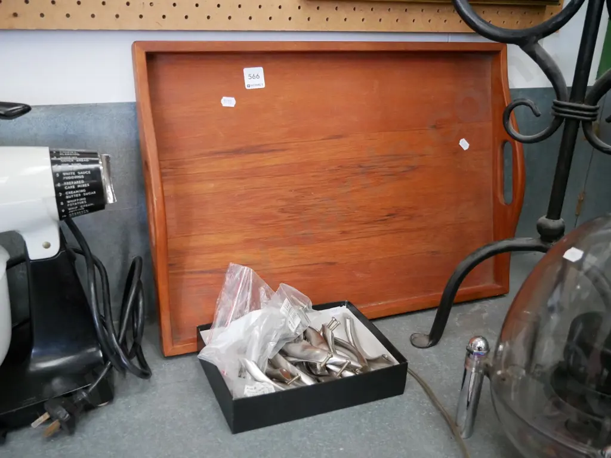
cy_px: 229
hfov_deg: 54.0
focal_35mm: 34
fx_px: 600
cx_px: 306
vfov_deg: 41.8
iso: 2500
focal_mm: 17
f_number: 4
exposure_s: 1/60
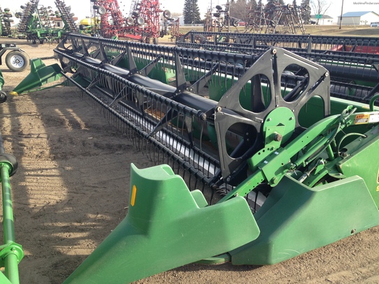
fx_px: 383
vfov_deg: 40.7
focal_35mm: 35
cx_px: 190
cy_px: 142
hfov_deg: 52.6
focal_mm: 4.28
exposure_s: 1/294
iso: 50
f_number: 2.4
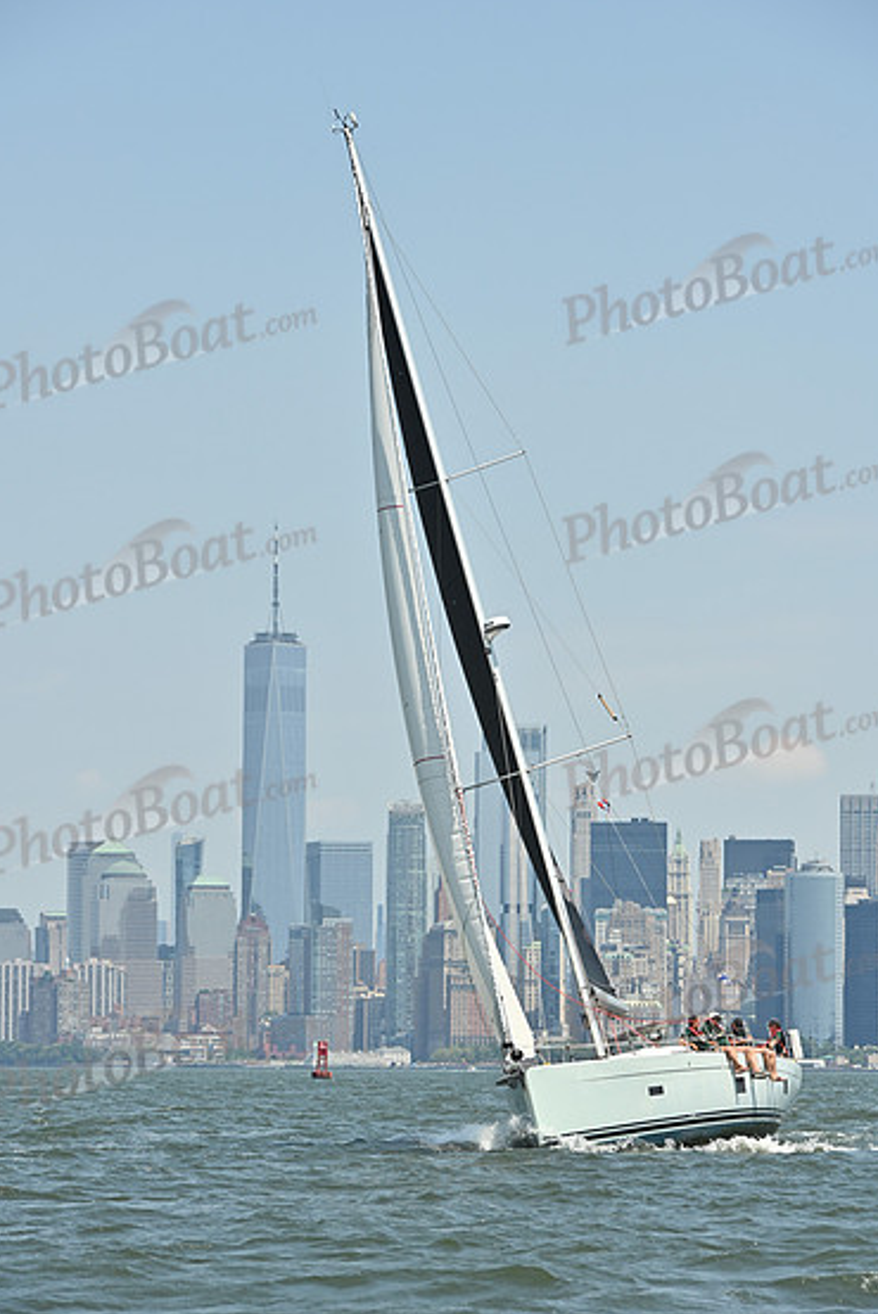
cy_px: 659
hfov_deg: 8.8
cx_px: 440
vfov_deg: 13.1
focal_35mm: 157
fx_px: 5736
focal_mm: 150
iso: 320
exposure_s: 1/1250
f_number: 10
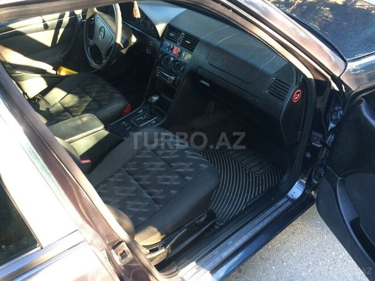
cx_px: 188
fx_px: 314
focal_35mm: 29
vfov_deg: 48.2
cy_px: 140
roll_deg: +1.1
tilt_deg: -41.6
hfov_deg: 61.7
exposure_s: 1/33
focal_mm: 4.15
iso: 80
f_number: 2.2
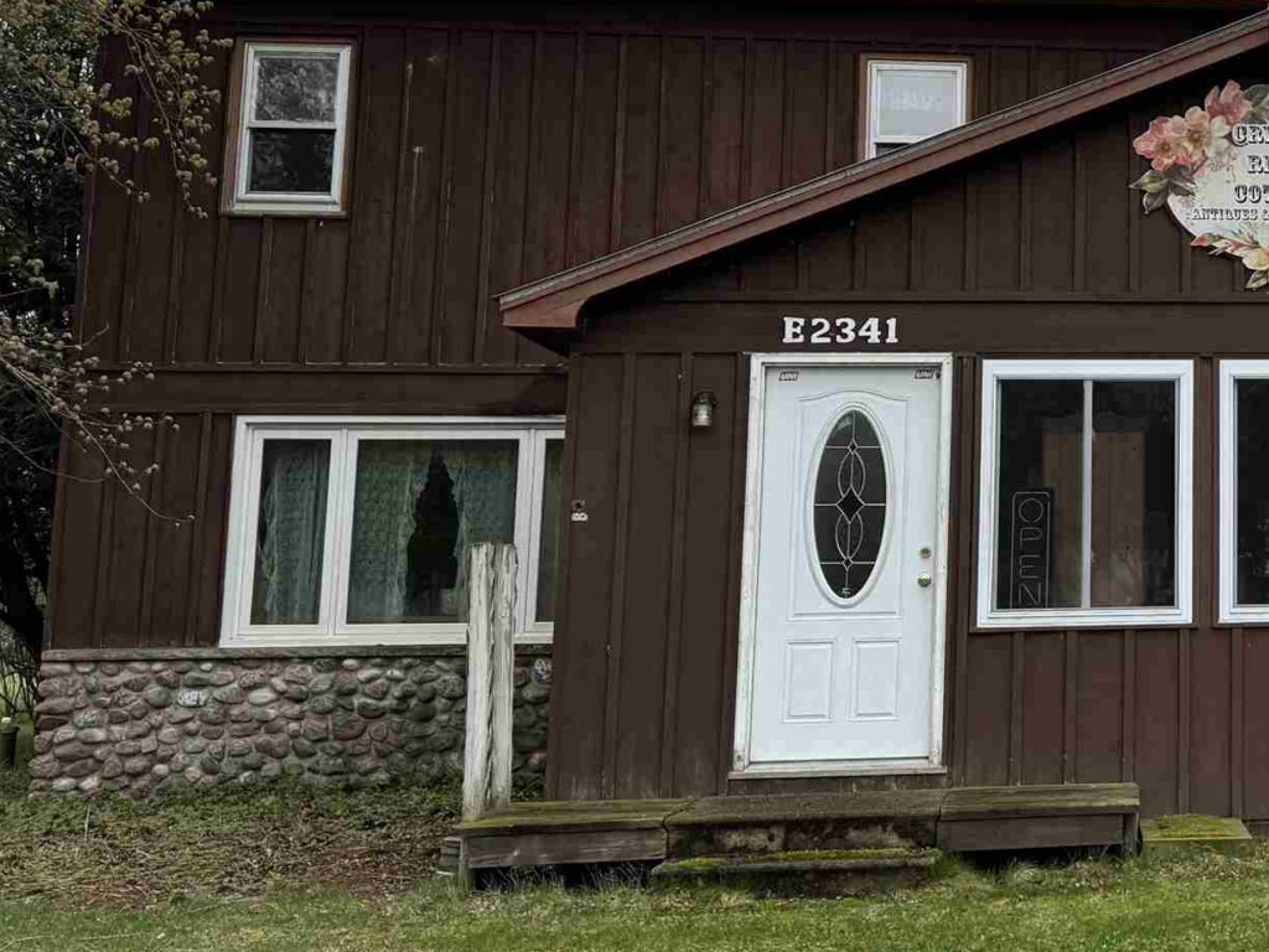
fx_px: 2200
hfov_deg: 29.5
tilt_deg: +9.3
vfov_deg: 24.1
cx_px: 1340
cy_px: 219
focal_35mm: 60
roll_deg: +0.7
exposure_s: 1/966
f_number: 1.78
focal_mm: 6.76
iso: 80
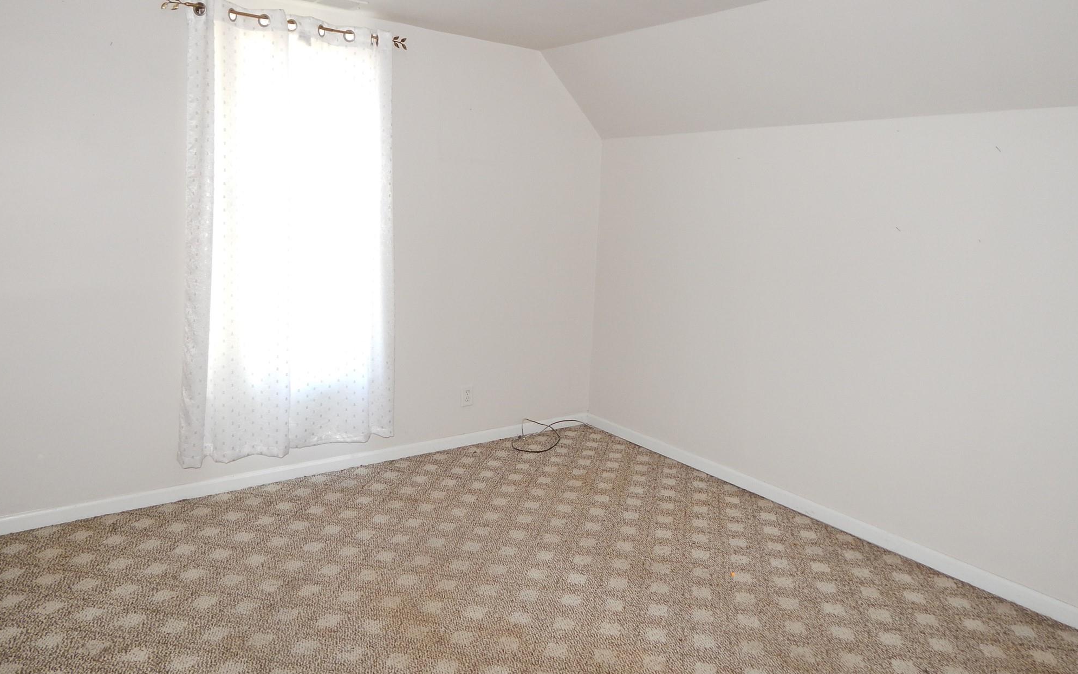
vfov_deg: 50.9
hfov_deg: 74.8
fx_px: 705
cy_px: 286
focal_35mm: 24
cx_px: 548
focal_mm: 4
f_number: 3
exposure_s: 1/30
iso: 200
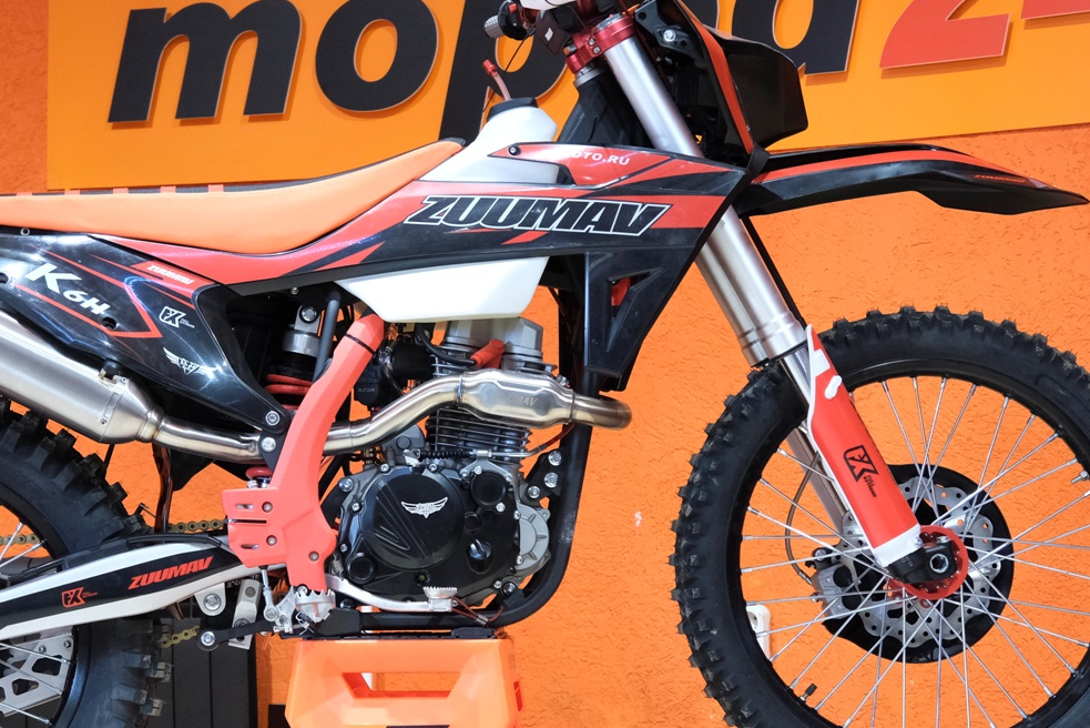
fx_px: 2907
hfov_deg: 21.2
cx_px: 398
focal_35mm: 96
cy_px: 410
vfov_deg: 14.3
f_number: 4
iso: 2000
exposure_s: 1/100
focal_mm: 39.3
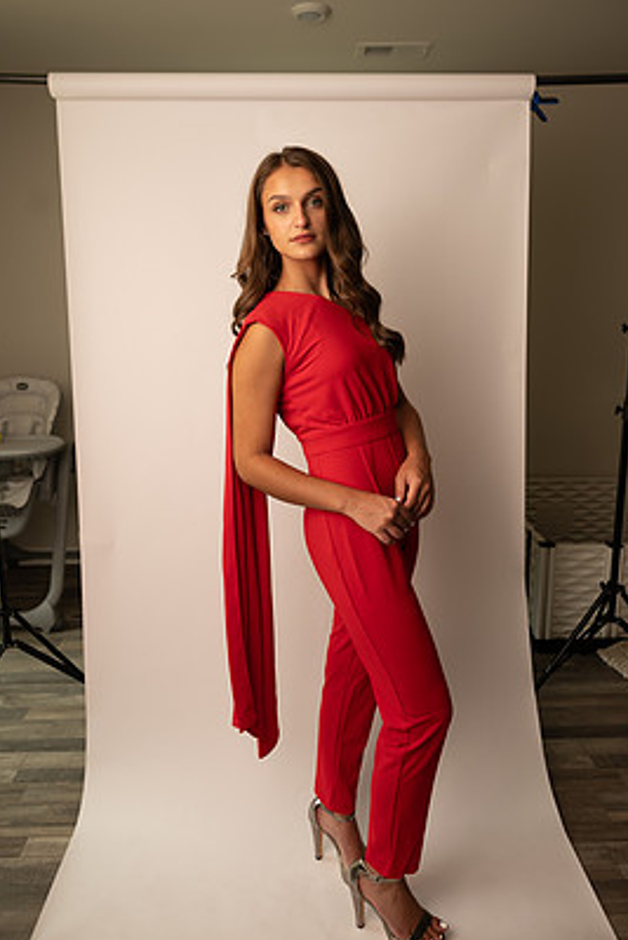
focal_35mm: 27
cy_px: 449
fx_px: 706
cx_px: 306
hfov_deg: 48.0
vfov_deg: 67.3
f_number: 3.2
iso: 100
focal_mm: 24
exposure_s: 1/160
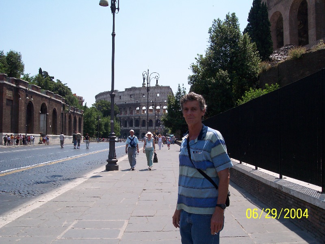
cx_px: 162
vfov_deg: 37.7
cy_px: 122
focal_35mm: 38
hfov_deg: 49.0
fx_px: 357
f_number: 4.8
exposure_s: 1/700
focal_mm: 8
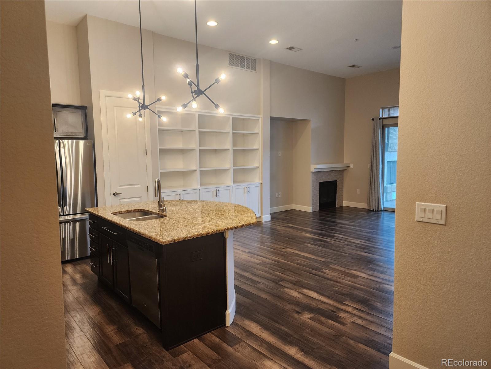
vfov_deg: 58.9
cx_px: 246
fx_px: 326
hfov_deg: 73.9
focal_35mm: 23
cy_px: 184
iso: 160
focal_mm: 6.4
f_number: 1.8
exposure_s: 1/120
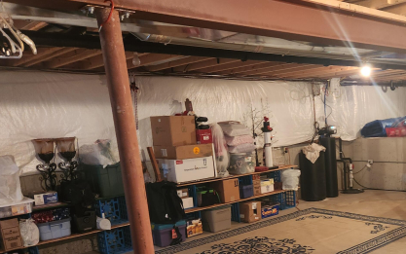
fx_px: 432
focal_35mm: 39
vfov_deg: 31.9
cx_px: 320
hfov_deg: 47.8
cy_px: 205
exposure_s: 1/30
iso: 500
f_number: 1.8
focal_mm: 5.4
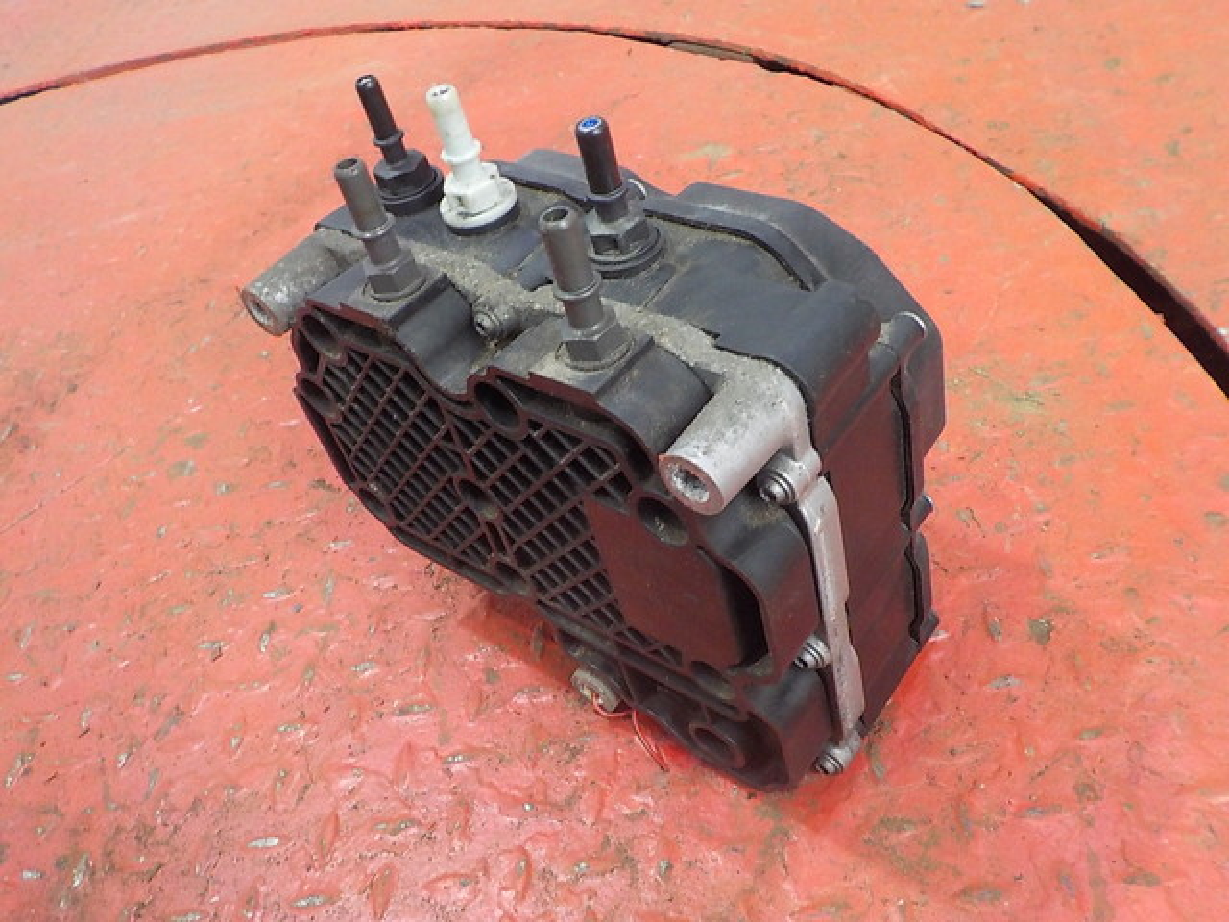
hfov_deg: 60.0
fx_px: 1065
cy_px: 461
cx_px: 614
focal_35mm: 30
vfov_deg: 46.8
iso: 400
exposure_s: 1/25
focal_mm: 4.1
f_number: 3.3
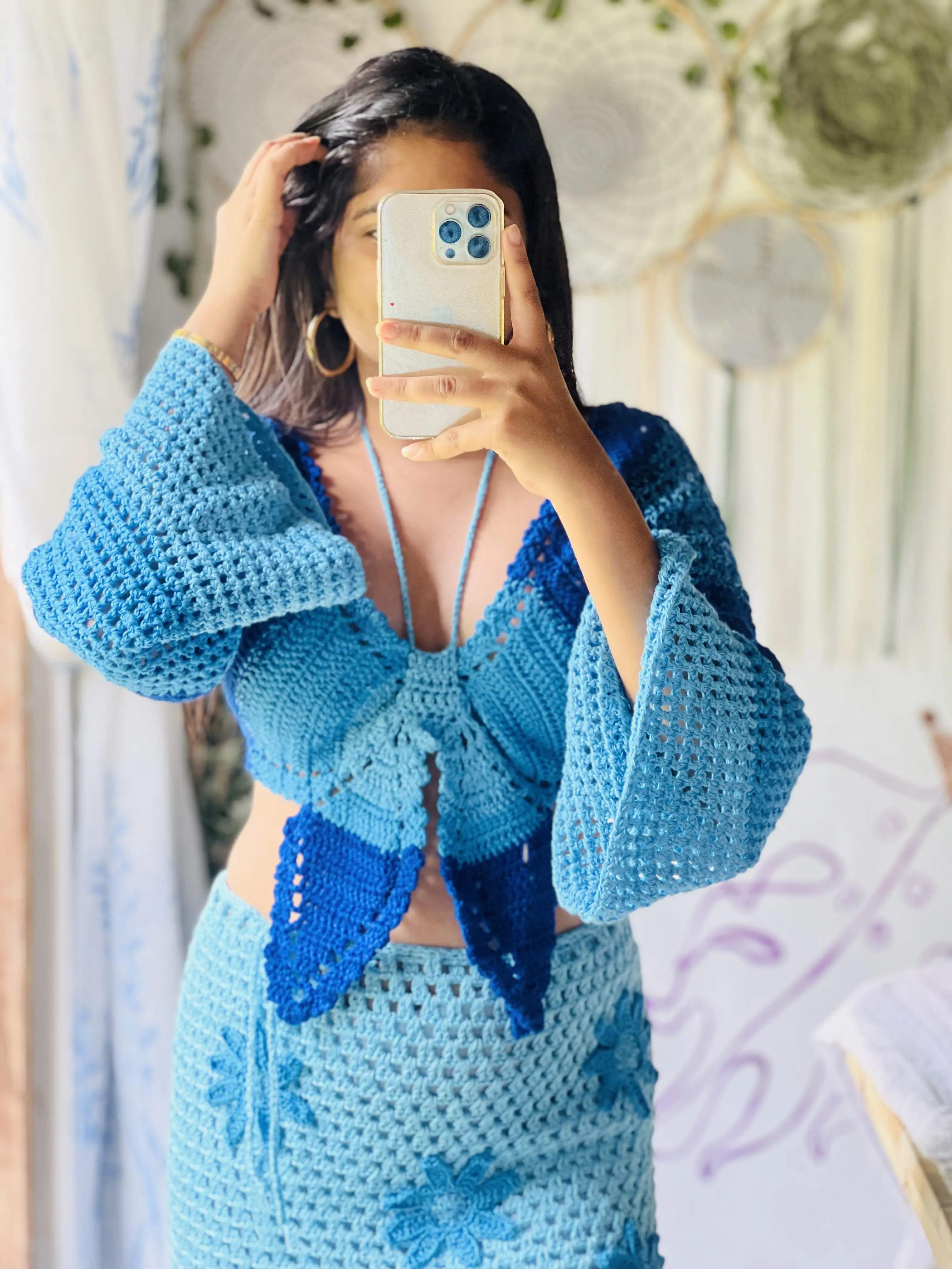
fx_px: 2824
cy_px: 634
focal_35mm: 77
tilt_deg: -8.1
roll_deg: -0.5
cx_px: 476
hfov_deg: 19.1
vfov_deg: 25.3
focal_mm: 9
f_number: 2.8
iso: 160
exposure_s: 1/40
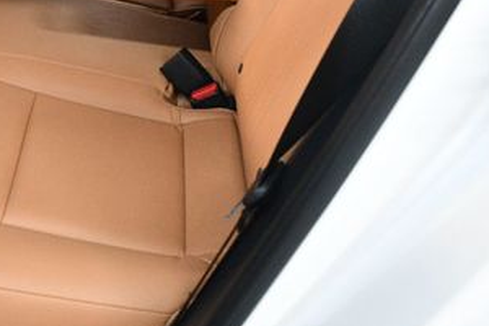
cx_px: 86
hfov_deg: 30.5
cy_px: 20
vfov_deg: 20.7
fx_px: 869
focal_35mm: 64
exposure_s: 1/80
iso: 3200
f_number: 3.5
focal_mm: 20
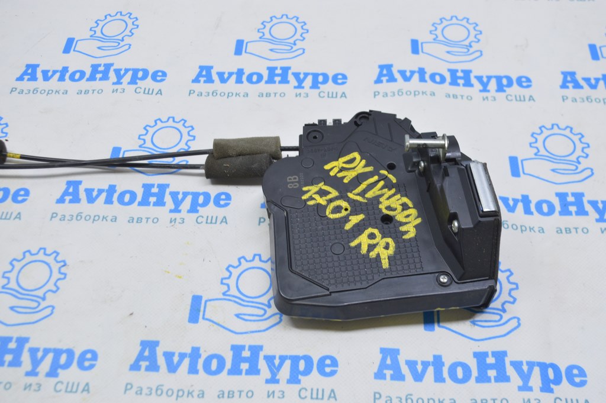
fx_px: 706
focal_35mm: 42
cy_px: 202
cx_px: 303
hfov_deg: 46.4
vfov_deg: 31.8
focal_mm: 28
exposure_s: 1/20
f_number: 5.6
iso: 400
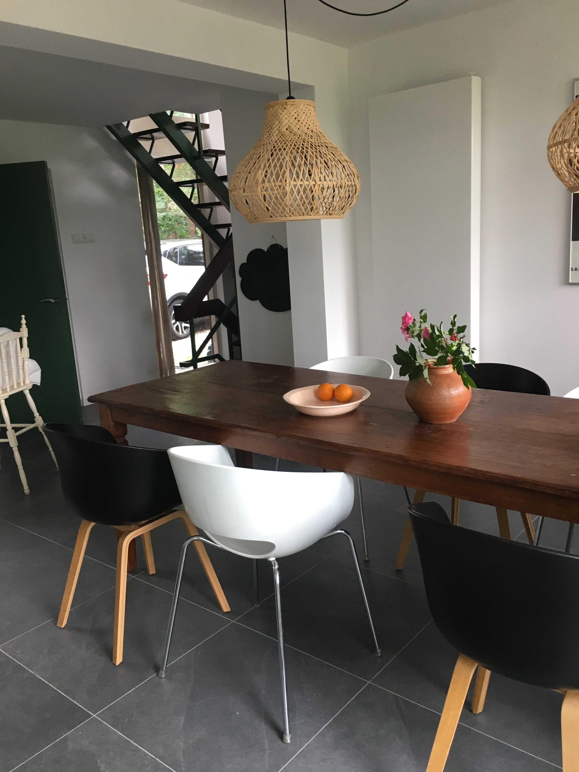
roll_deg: +3.4
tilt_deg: -13.0
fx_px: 647
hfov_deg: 48.2
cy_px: 386
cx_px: 290
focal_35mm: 29
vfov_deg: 61.7
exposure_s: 1/33
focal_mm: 4.15
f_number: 2.2
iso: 50
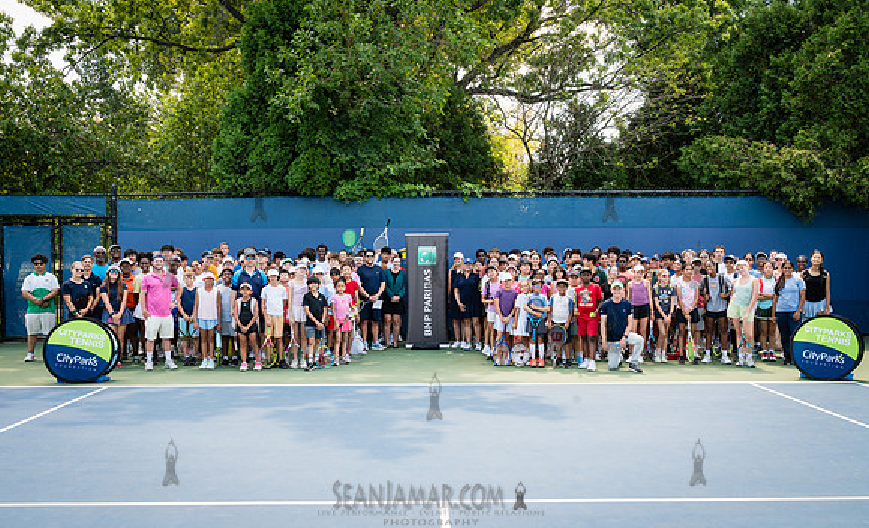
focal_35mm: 36
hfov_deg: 54.4
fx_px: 845
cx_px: 434
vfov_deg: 34.6
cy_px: 290
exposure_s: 1/125
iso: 500
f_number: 8
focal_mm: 35
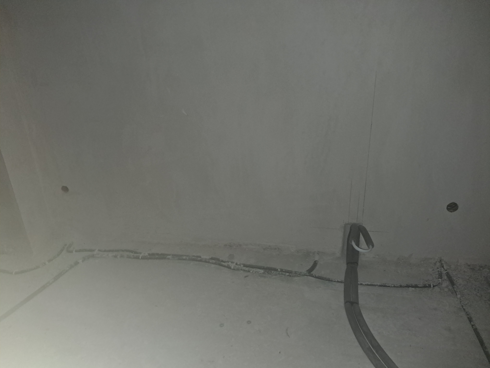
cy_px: 184
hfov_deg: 65.3
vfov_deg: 51.4
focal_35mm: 27
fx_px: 382
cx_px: 245
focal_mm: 4
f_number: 1.8
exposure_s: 1/60
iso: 640
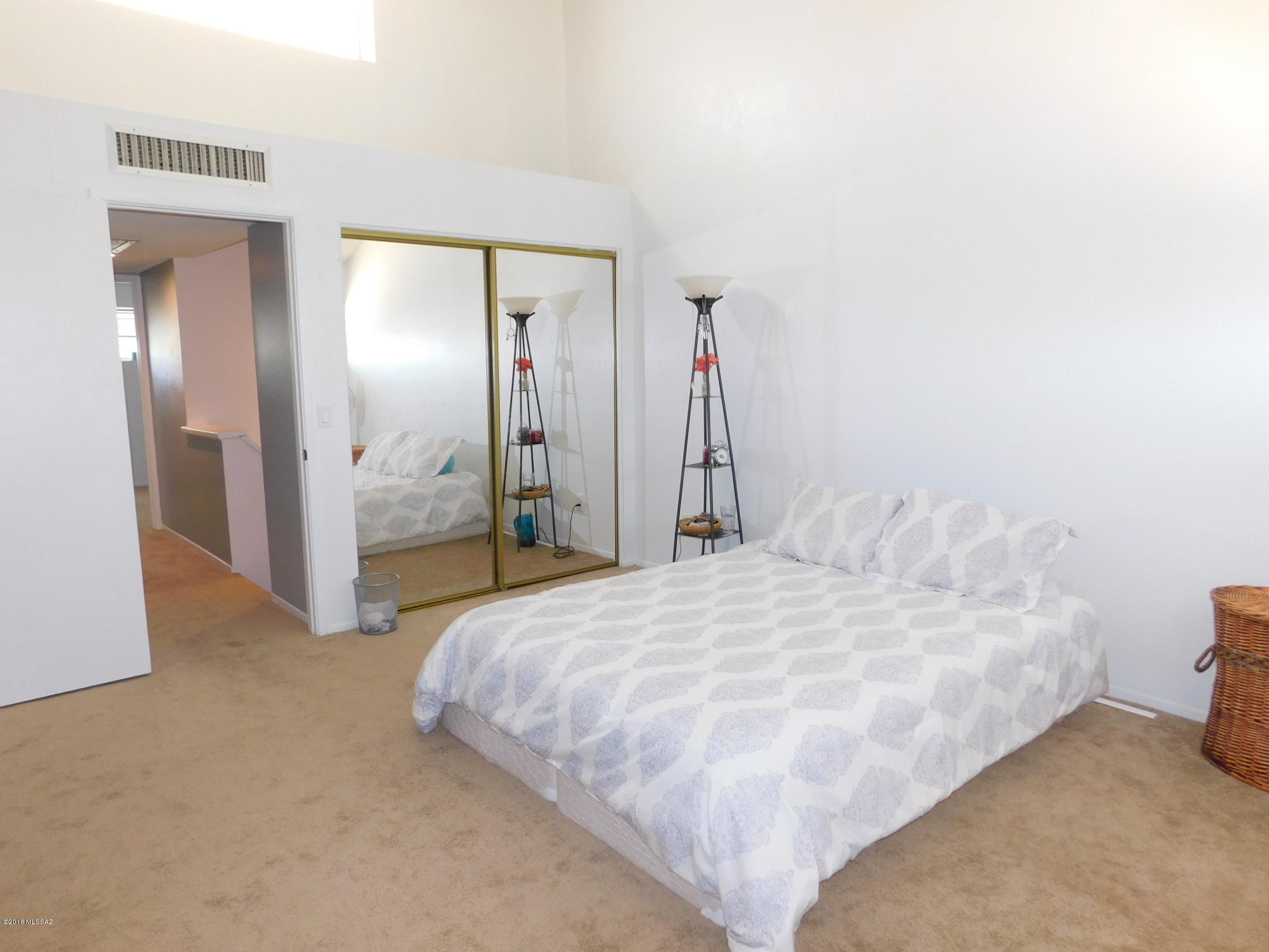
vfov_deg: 58.9
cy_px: 476
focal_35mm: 23
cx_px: 634
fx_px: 843
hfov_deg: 73.9
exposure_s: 1/30
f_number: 3
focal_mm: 4
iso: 180
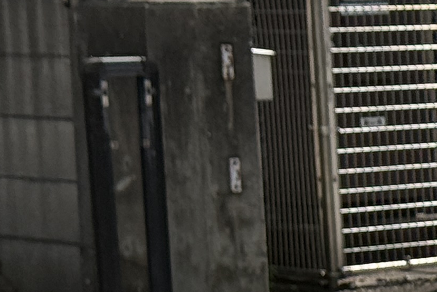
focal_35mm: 243
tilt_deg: -8.1
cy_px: 448
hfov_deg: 7.9
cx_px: 1032
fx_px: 2950
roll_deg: +1.3
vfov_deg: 5.6
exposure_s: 1/5587
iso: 64
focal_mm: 6.76
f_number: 1.78
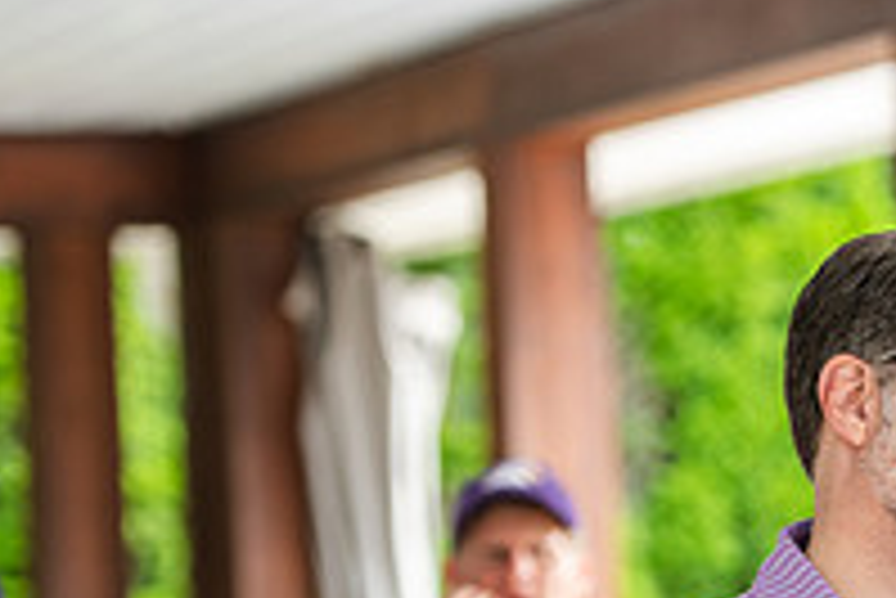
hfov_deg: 6.9
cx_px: 1121
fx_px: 7397
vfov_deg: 4.6
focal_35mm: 297
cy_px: 762
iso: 250
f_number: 3.2
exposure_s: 1/200
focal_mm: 102
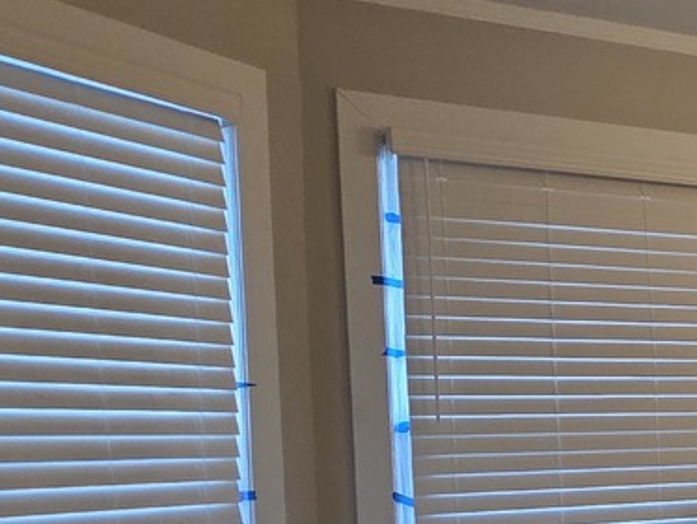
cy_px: 479
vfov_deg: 28.0
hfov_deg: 25.0
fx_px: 1007
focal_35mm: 50
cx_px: 1129
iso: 200
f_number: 2.2
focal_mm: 2.2
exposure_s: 1/120
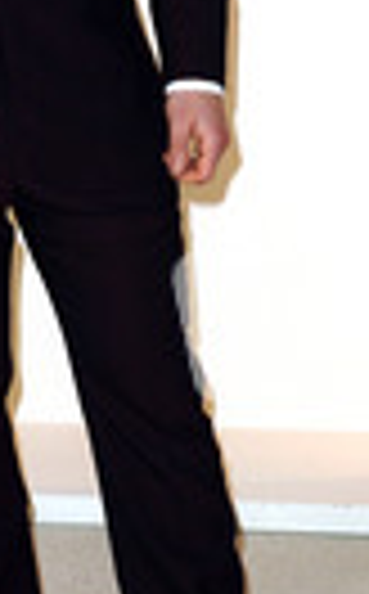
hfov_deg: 6.5
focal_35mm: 201
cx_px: -2
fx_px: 3248
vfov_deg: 10.4
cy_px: 72
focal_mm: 65
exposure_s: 1/200
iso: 1600
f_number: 7.1
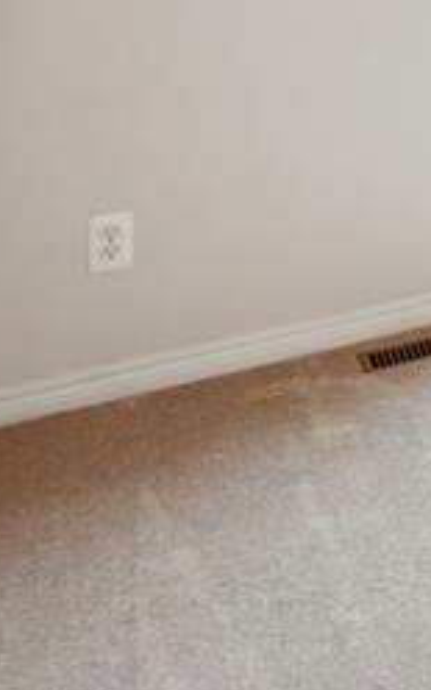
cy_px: -167
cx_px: 1246
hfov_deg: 11.9
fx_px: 1184
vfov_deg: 27.9
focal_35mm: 63
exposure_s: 1/20
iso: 400
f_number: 8
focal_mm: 10
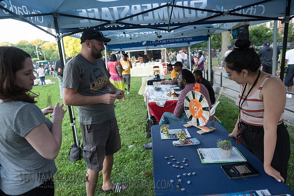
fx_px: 196
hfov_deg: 73.7
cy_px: 98
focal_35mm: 24
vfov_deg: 53.2
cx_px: 147
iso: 800
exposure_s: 1/160
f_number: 3.2
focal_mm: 24
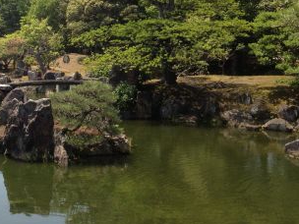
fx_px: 596
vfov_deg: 21.3
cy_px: 89
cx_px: 30
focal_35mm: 69
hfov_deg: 27.2
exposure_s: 1/920
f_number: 2.4
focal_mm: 4.28
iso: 50
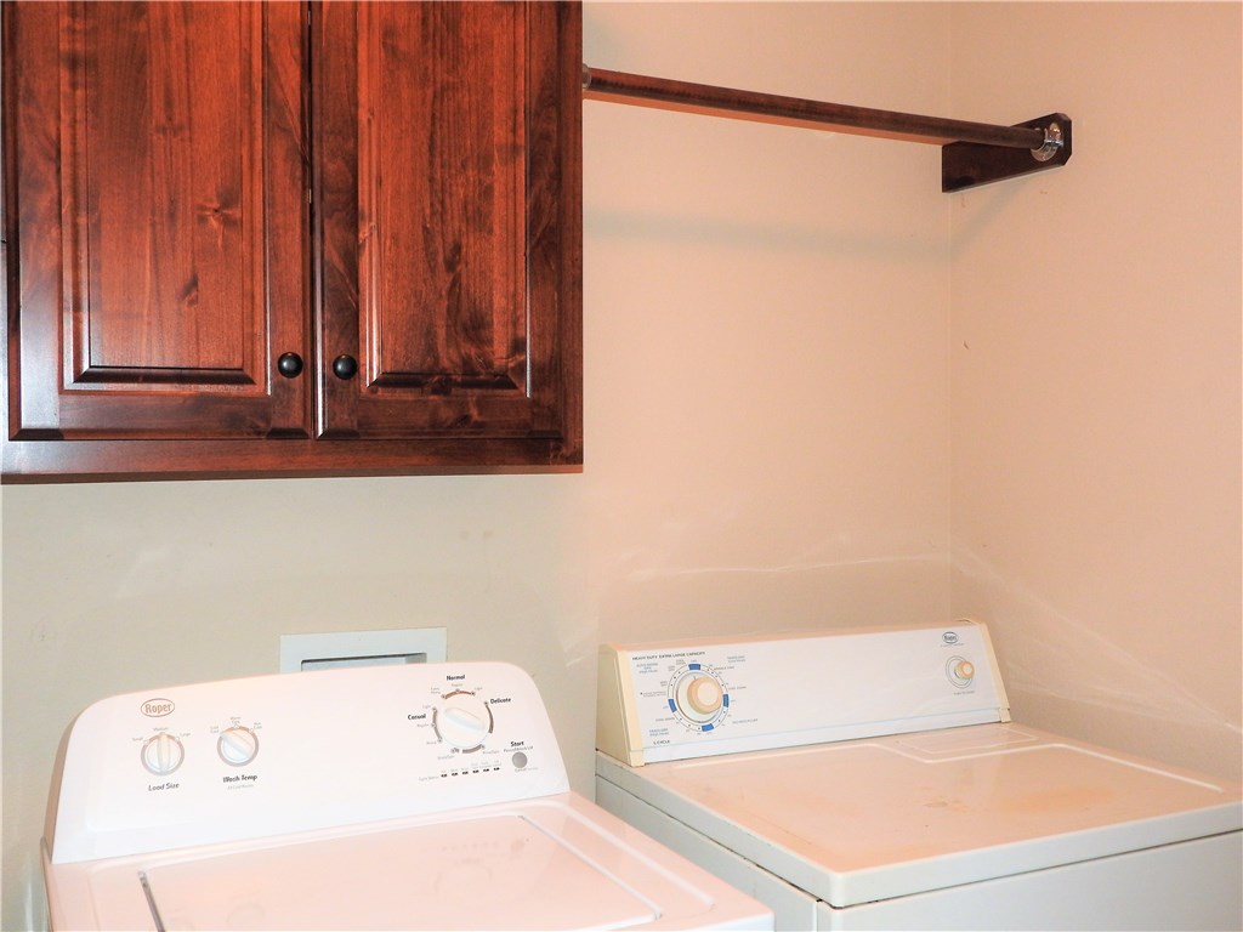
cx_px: 622
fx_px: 1257
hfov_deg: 52.6
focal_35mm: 35
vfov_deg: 40.7
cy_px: 466
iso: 200
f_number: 3.8
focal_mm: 6.3
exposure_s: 1/30
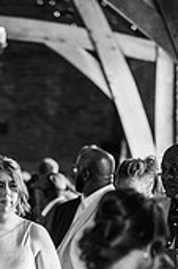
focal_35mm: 224
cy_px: 261
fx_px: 1671
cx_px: -15
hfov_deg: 6.1
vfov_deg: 9.2
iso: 720
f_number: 1.8
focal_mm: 85
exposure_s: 1/200
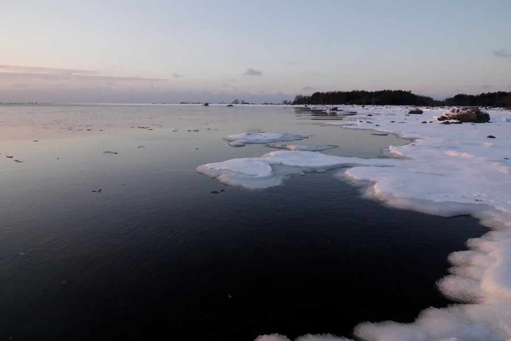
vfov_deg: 53.1
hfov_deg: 73.7
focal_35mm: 24
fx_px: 341
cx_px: 256
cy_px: 170
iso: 1250
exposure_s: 1/500
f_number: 8
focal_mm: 8.8
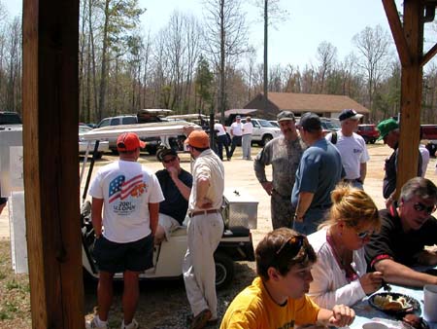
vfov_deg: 38.7
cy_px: 164
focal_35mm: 37
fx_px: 467
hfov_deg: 50.1
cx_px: 218
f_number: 4.5
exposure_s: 1/529
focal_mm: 5.6
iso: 100
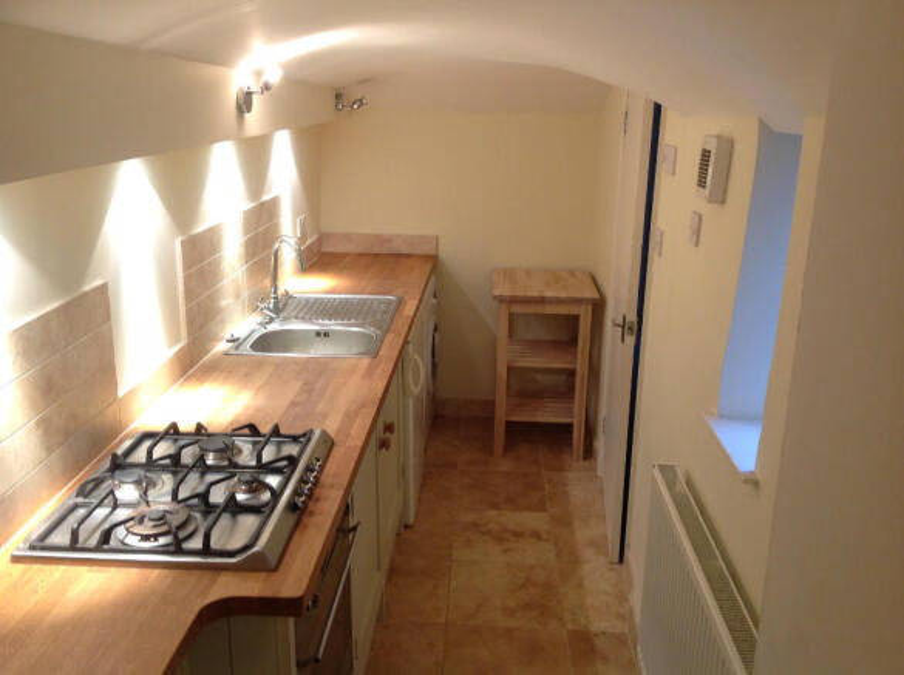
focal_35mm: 35
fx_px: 913
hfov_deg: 52.7
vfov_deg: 40.6
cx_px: 452
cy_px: 338
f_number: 2.4
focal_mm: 4.28
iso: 80
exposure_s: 1/17
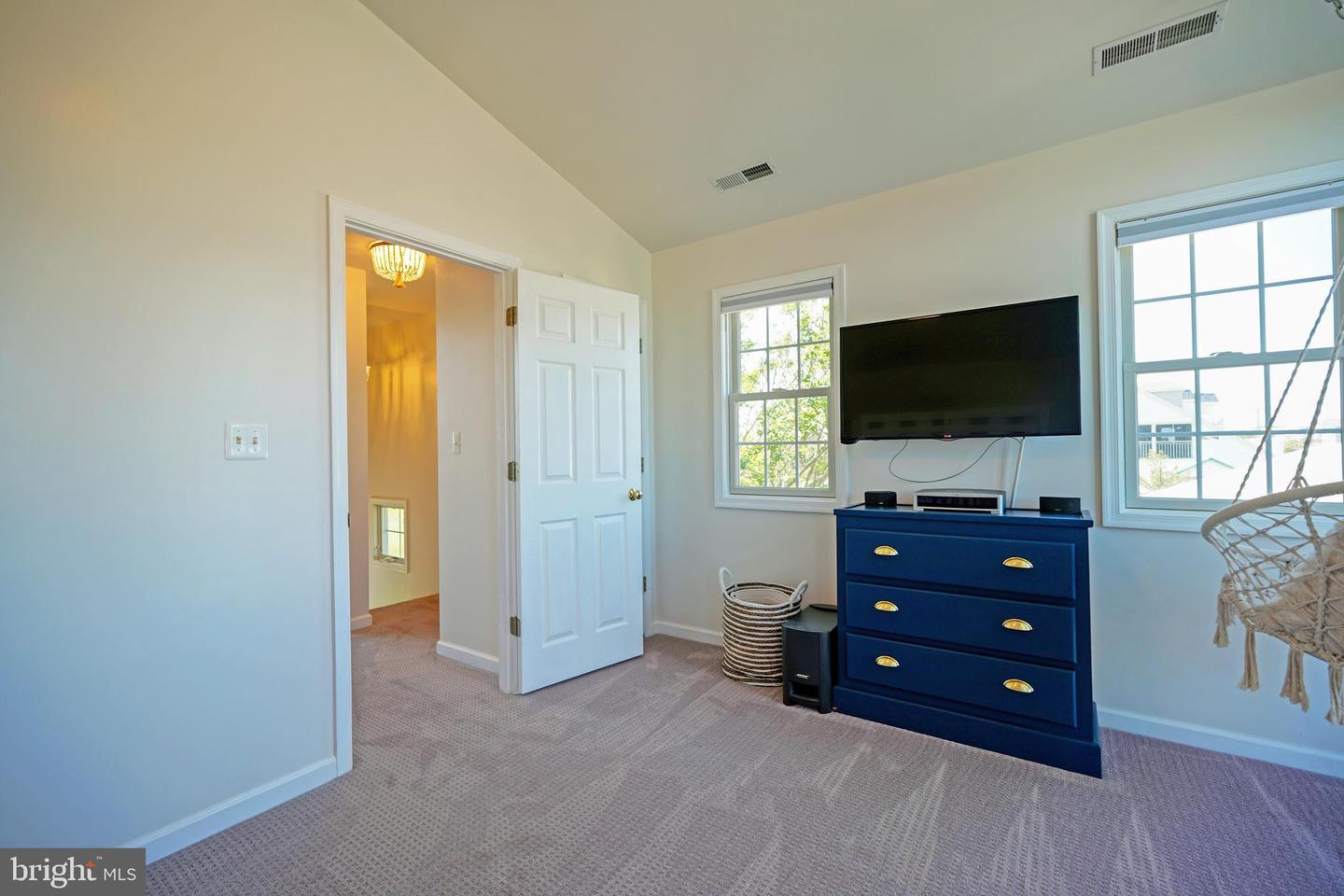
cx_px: 672
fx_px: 560
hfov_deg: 100.4
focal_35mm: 15
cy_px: 448
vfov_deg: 77.3
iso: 100
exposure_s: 1/40
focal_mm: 10
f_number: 3.2
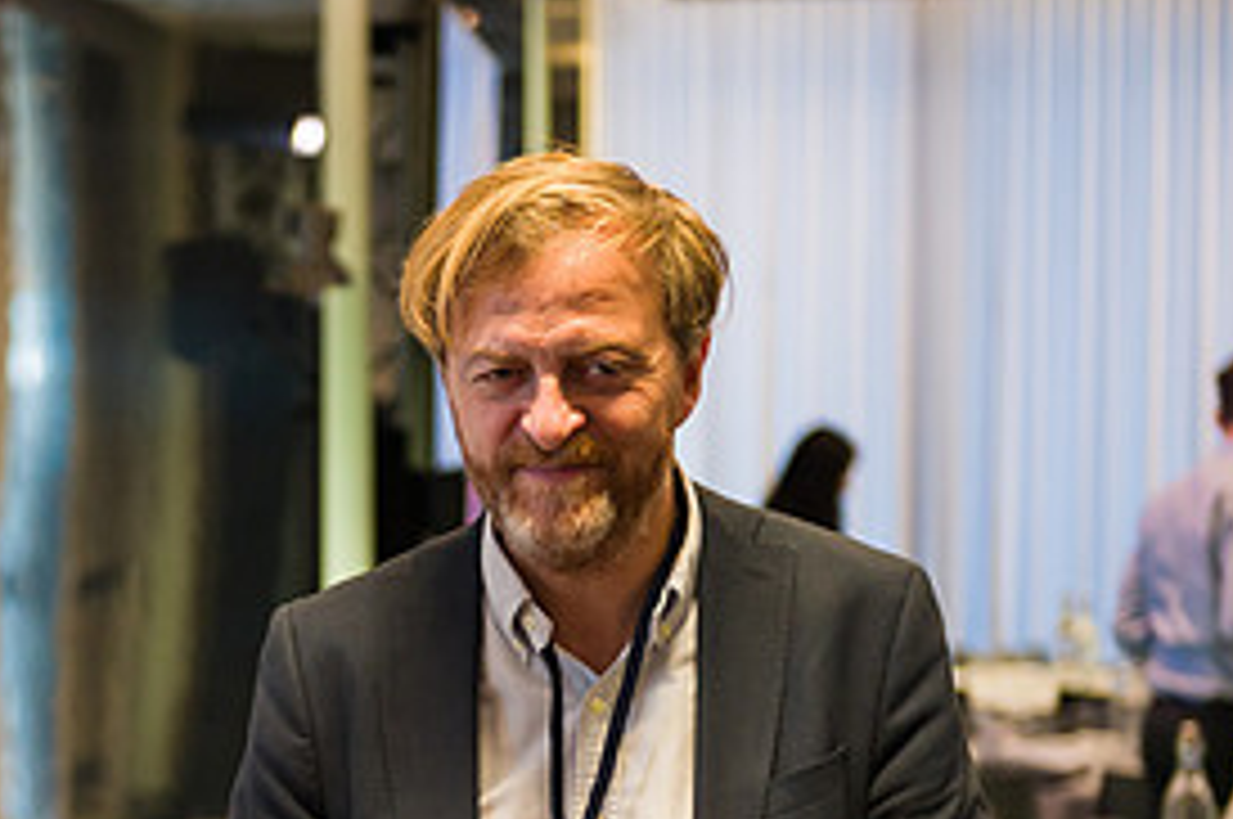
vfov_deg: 11.5
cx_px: 122
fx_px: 4037
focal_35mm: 118
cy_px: 846
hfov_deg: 17.1
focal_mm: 55
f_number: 3.2
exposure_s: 1/200
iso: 1600
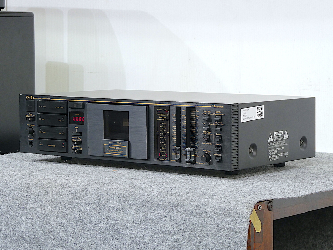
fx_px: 1020
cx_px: 166
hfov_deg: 18.5
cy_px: 125
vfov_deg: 14.0
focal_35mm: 106
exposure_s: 1/6
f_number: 5.1
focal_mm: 19
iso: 200
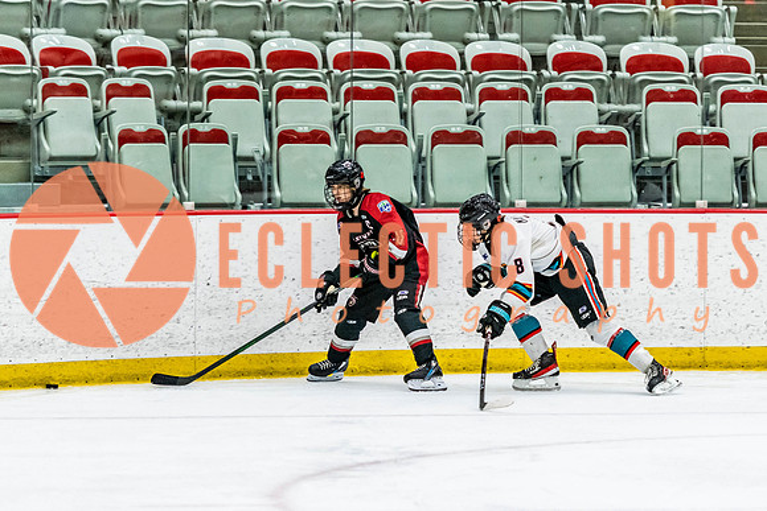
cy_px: 329
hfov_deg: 9.7
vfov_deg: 6.5
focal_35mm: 211
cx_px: 426
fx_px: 4507
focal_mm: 140
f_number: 2.8
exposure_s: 1/640
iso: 3200
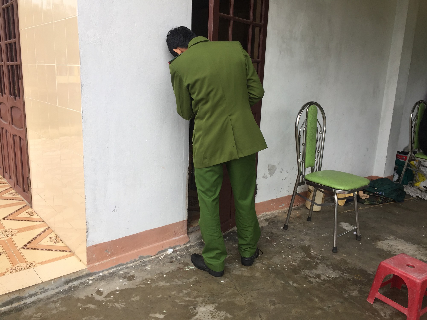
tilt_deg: -11.2
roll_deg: -2.6
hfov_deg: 61.7
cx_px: 214
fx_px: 358
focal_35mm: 29
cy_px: 160
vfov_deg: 48.2
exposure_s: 1/143
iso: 32
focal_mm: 4.15
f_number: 2.2
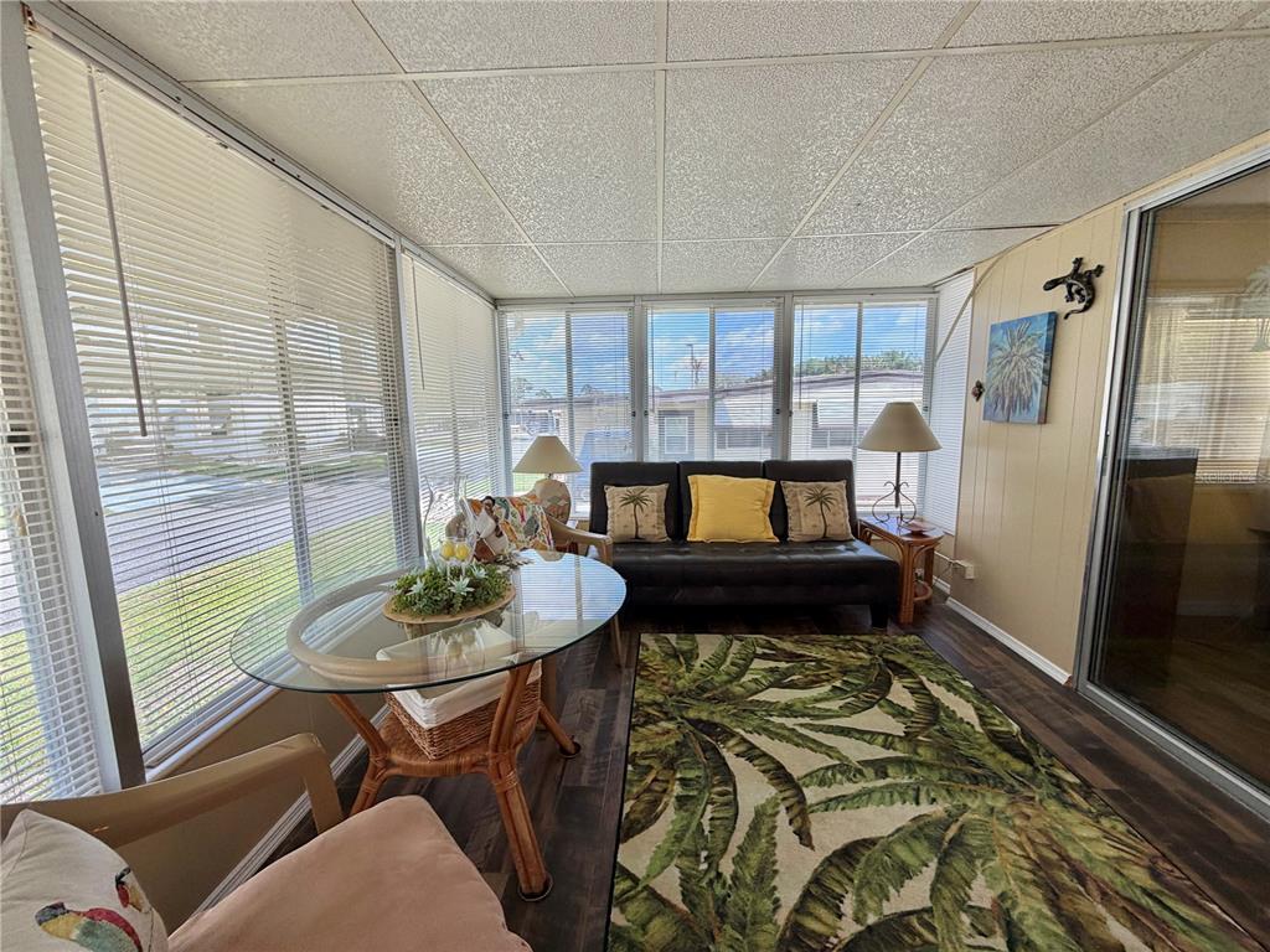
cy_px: 476
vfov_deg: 85.7
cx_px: 635
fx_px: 514
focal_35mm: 14
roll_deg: +0.3
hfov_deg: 102.1
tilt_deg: -7.8
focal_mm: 2.22
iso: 40
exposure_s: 1/120
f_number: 2.2
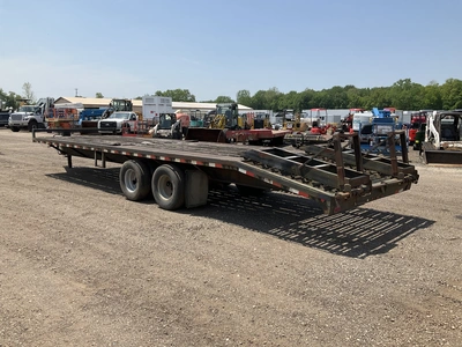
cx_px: 231
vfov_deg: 48.2
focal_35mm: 29
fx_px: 387
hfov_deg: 61.7
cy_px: 174
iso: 25
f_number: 1.8
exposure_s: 1/2058
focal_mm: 3
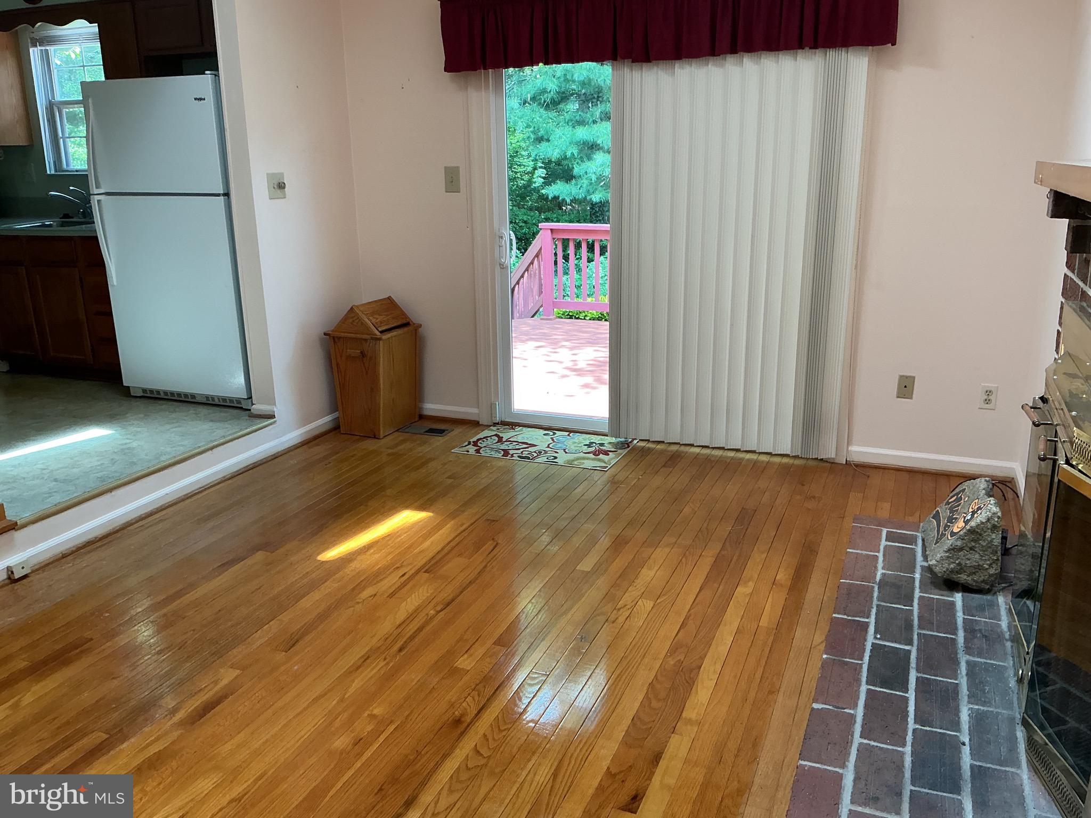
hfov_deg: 61.7
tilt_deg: -17.3
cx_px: 546
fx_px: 914
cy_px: 409
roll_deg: +1.1
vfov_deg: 48.2
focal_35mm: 29
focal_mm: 3
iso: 50
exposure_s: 1/60
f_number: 1.8
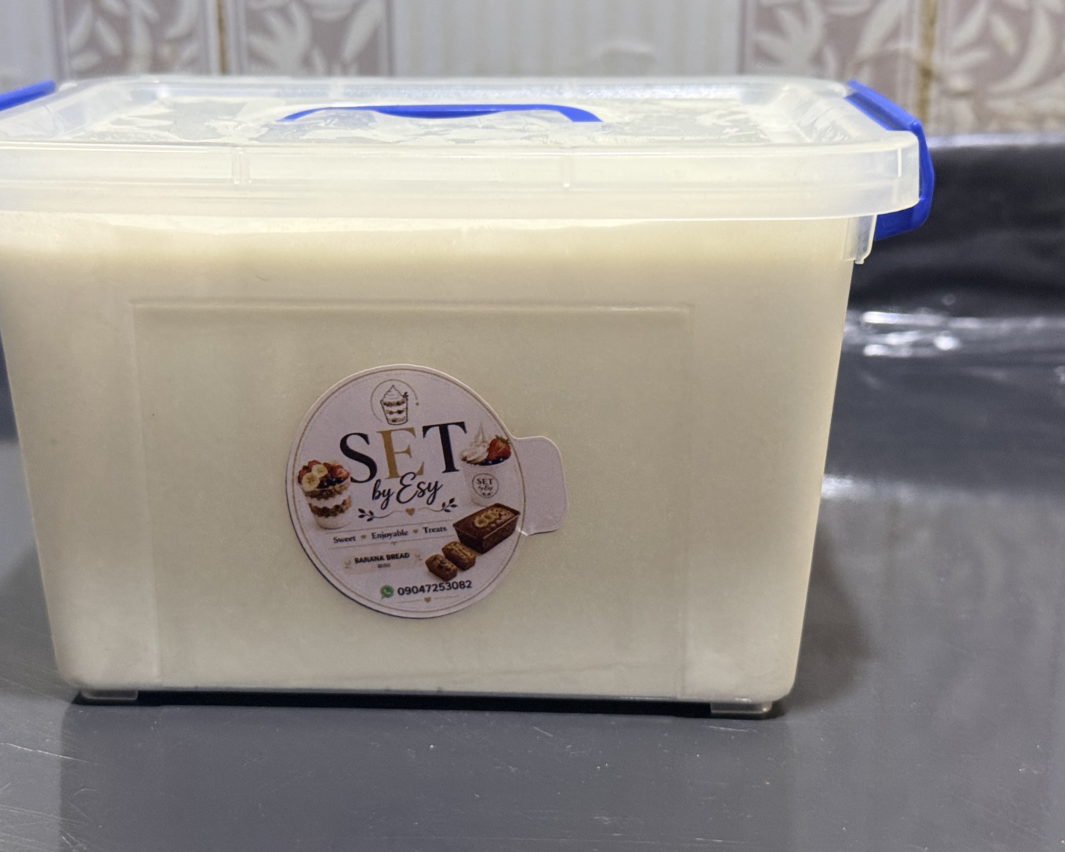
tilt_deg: -15.5
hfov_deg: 35.3
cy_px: 425
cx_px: 474
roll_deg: +1.0
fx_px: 1671
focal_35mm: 53
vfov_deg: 28.6
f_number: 1.78
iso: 320
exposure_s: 1/40
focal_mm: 6.76
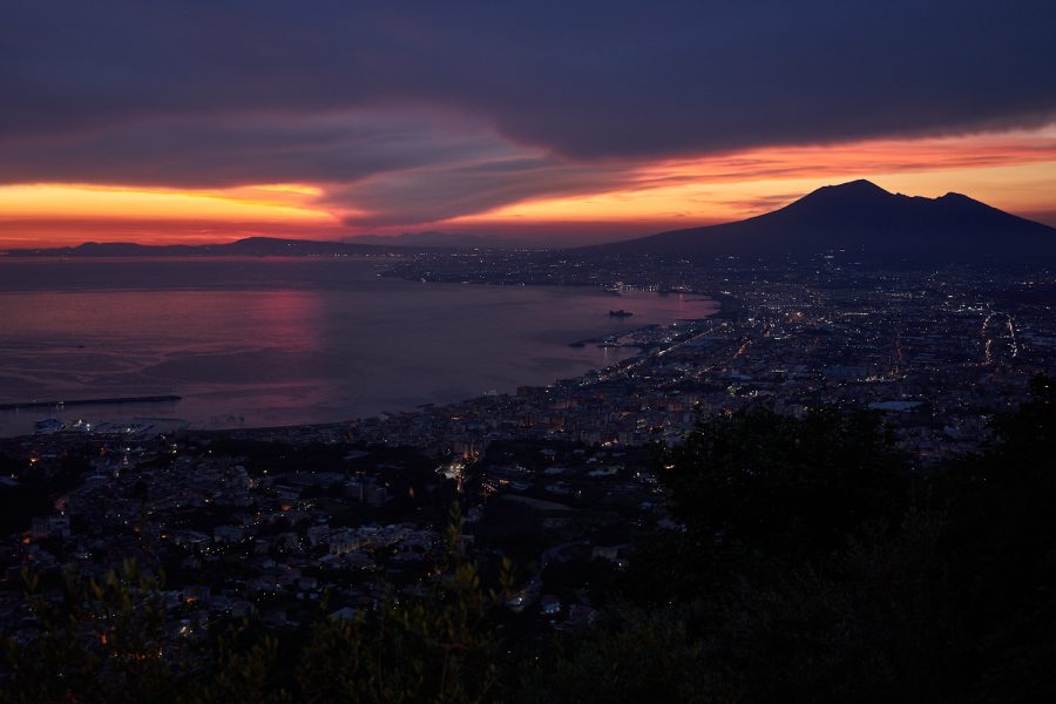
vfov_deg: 37.9
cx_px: 528
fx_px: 1027
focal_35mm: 35
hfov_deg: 54.4
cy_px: 352
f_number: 4
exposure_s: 1/20
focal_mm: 35
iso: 400
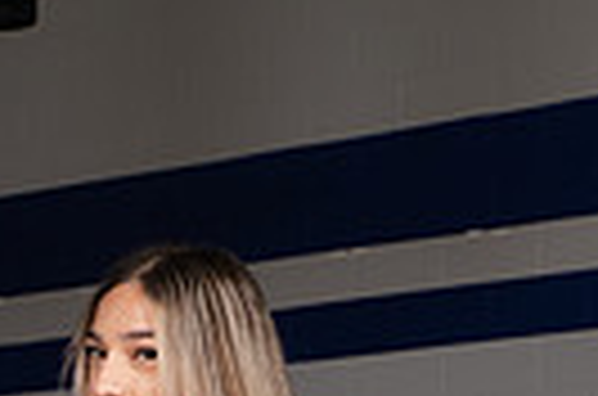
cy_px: 1008
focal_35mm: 163
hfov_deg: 12.6
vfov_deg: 7.7
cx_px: 193
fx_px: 2701
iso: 500
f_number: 7.1
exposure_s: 1/320
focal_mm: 48
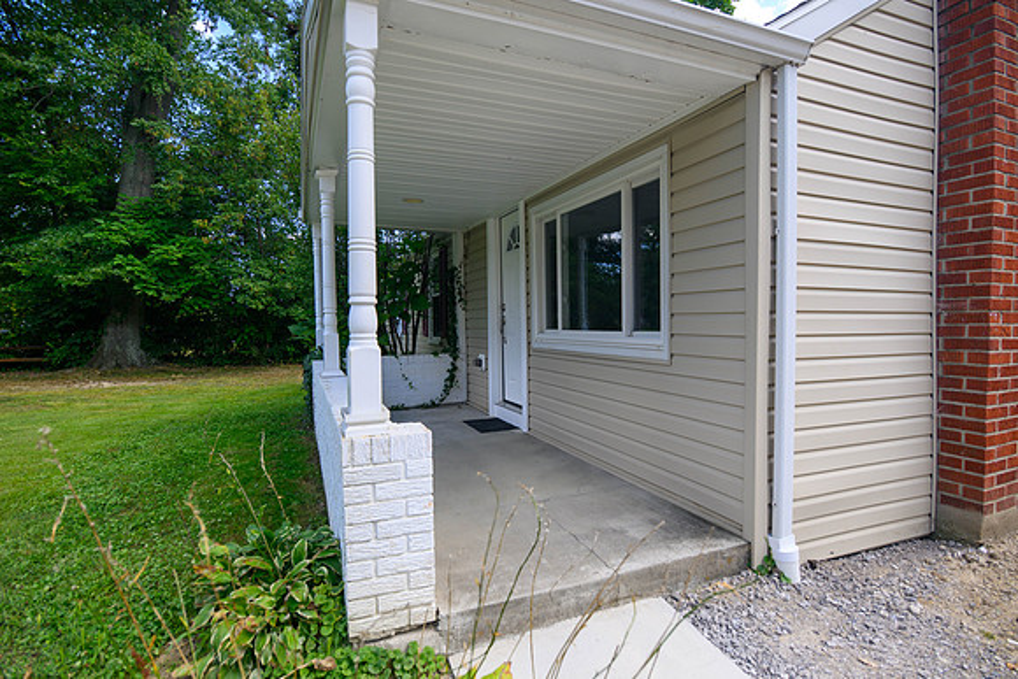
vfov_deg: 68.9
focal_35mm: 17
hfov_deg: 91.6
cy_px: 340
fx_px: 495
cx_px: 509
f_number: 4
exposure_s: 1/640
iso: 320
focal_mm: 17
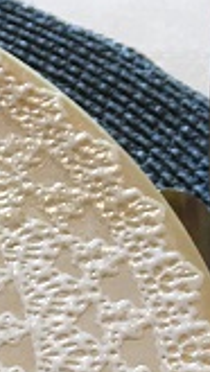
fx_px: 1364
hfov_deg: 7.4
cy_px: 473
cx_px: -504
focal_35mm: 138
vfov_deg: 14.9
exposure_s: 1/30
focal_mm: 4.15
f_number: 2.2
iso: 64
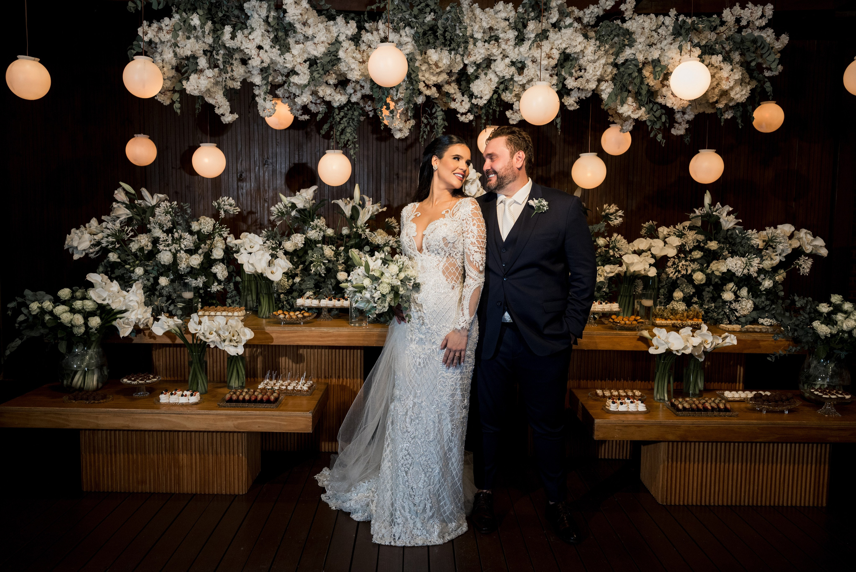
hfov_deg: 64.2
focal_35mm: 29
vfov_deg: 45.5
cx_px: 420
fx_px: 682
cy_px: 283
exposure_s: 1/200
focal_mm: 28
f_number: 3.5
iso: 1250
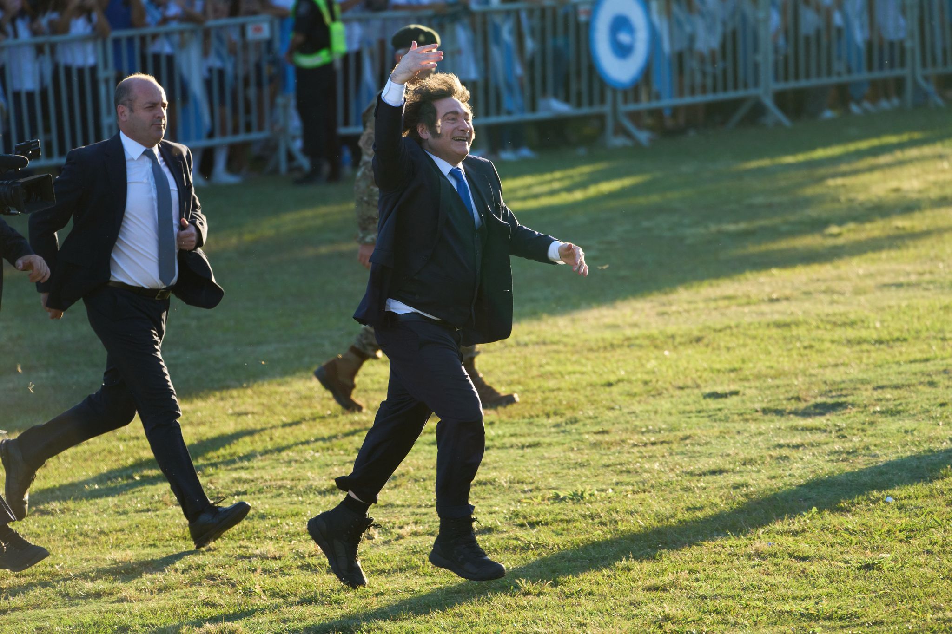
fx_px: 7694
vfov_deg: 4.7
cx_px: 476
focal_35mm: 291
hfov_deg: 7.1
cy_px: 317
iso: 640
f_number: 5.6
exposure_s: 1/1000
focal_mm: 291
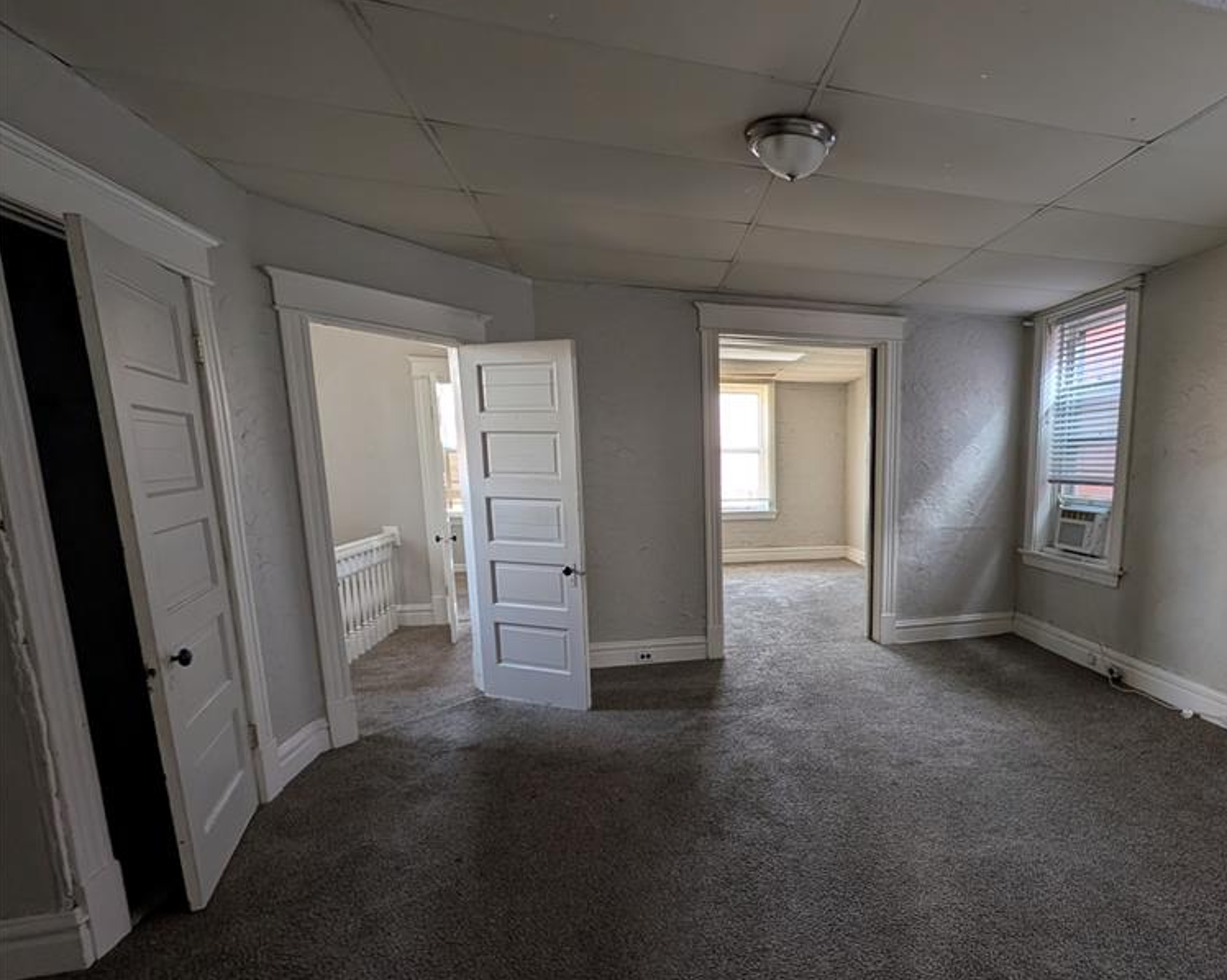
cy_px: 564
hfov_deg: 89.2
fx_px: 581
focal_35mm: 16
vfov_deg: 79.8
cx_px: 833
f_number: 1.7
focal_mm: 2.02
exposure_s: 1/36.3
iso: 46
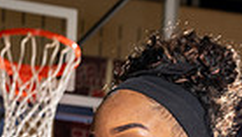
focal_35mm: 143
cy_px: 379
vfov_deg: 7.6
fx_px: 919
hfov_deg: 15.0
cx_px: 82
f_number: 5.6
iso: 640
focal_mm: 42
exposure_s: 1/250
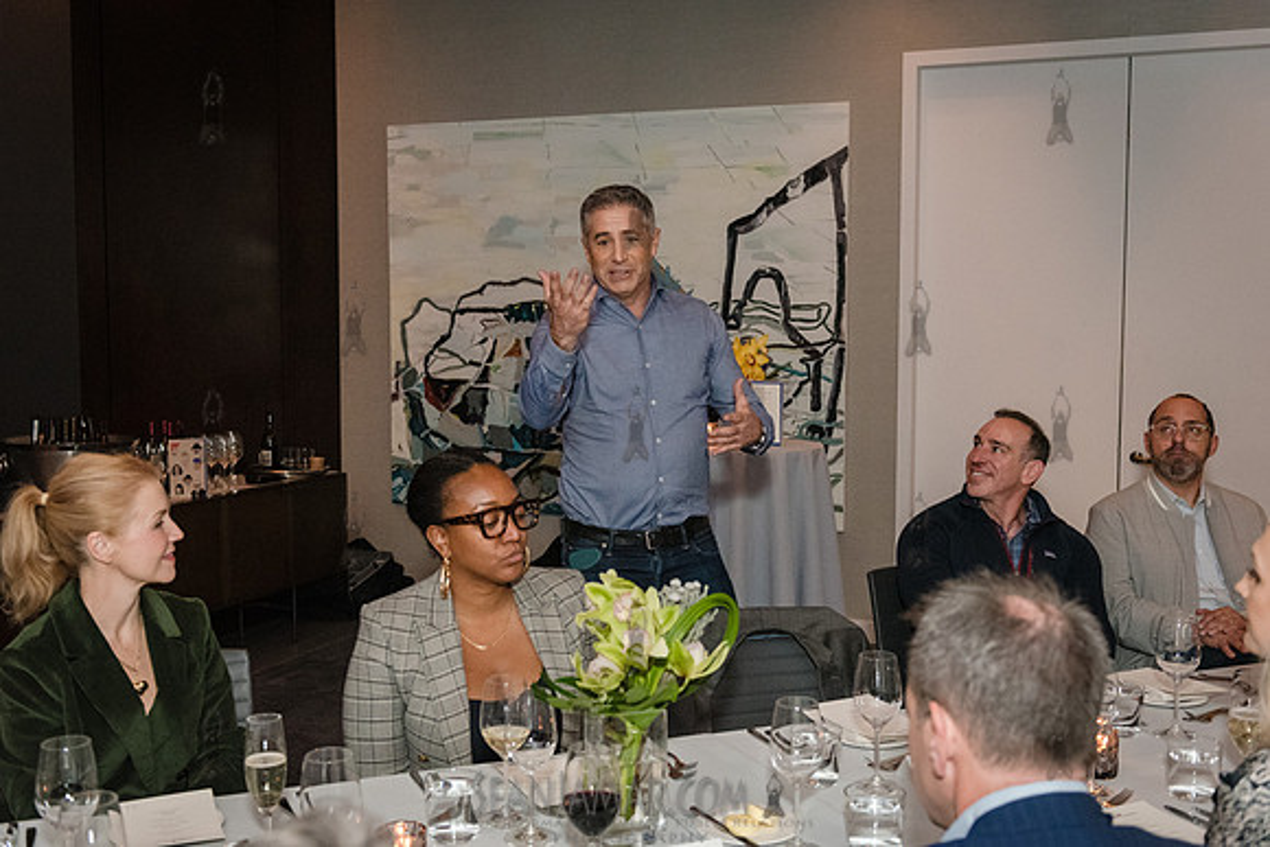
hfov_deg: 49.8
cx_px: 635
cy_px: 424
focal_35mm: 39
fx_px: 1368
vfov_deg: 34.4
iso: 6400
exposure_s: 1/200
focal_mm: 38
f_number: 4
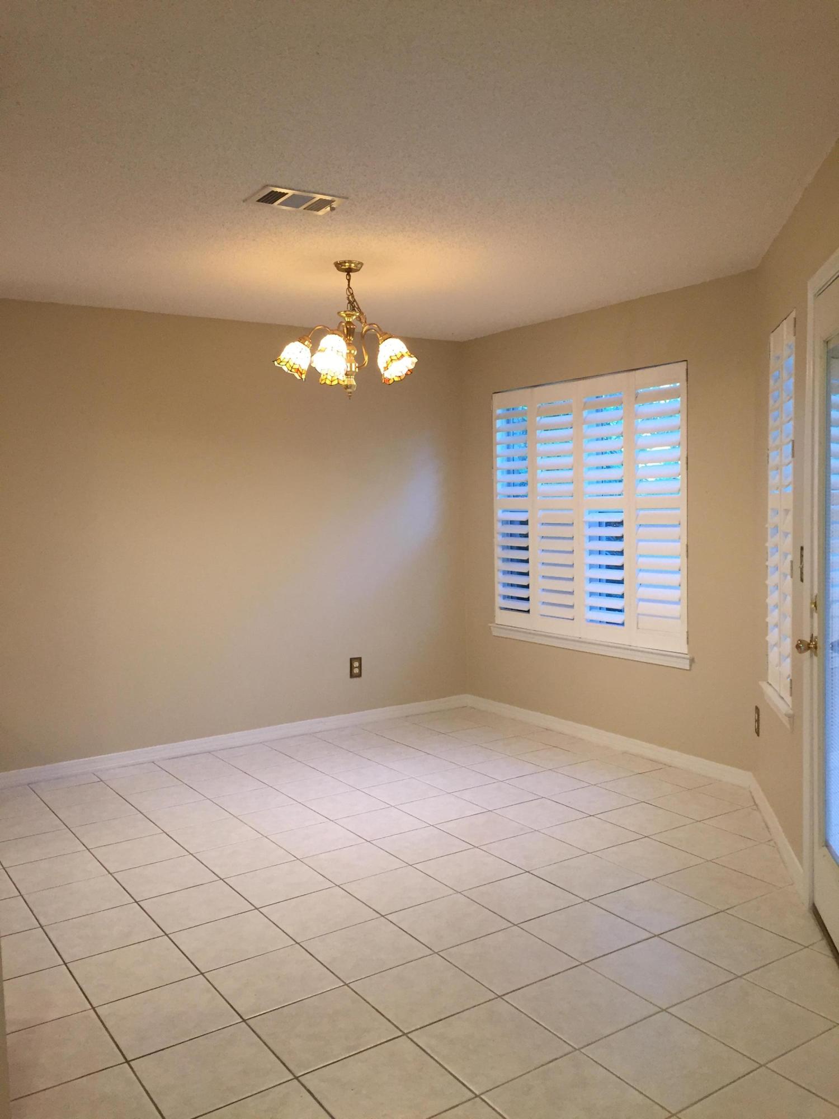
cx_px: 420
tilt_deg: -3.8
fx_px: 937
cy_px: 560
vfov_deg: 61.7
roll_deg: +1.2
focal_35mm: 29
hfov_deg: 48.2
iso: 50
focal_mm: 4.15
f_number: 2.2
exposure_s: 1/30
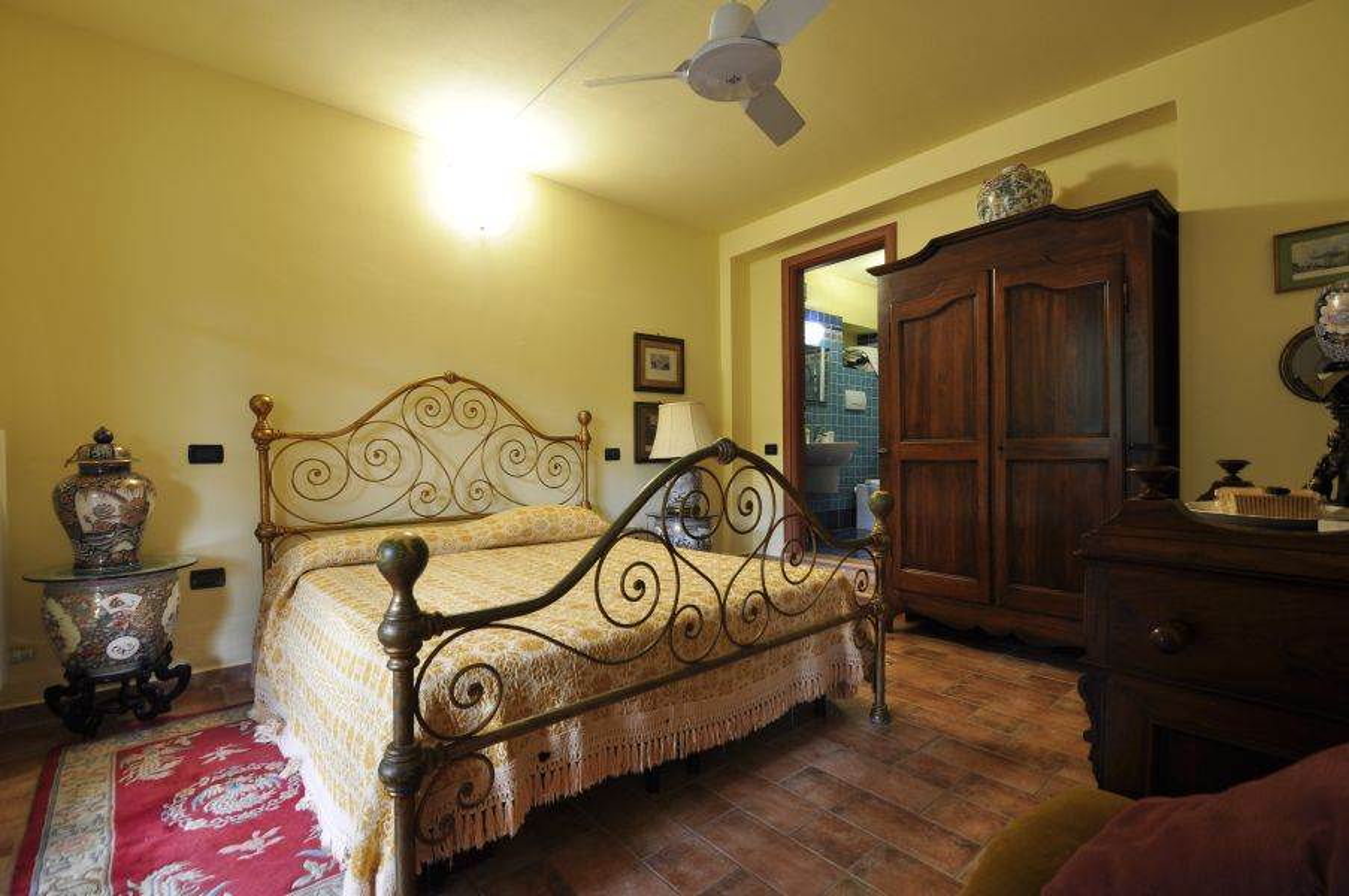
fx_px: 561
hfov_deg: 100.5
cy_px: 448
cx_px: 674
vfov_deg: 77.2
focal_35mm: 15
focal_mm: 10
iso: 200
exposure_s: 1/5
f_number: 8
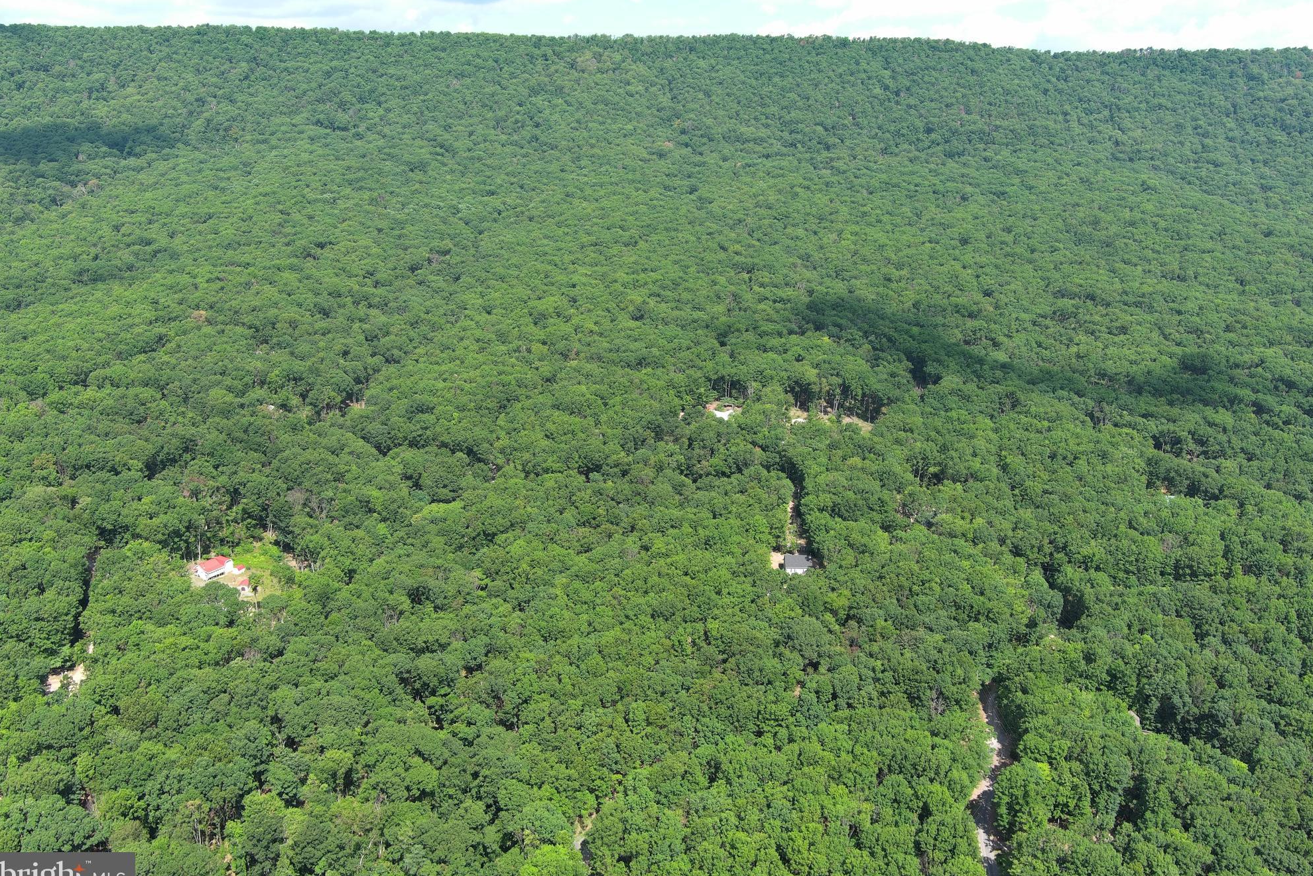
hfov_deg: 61.9
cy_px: 448
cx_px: 667
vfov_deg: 43.6
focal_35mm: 30
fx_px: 1094
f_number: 2.8
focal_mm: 10.57
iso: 100
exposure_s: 1/547
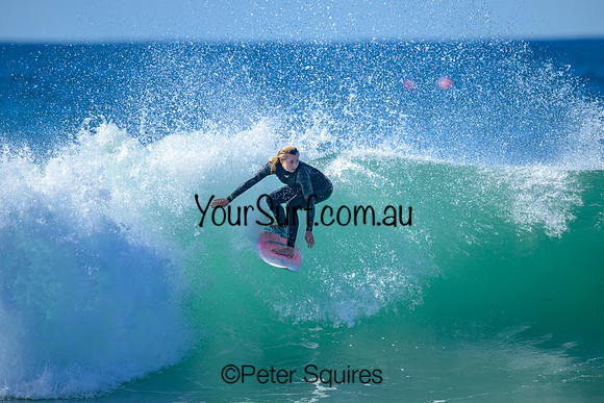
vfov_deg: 1.7
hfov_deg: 2.5
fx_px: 13603
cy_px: 202
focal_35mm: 811
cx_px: 302
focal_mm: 800
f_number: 6.3
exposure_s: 1/2000
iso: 280
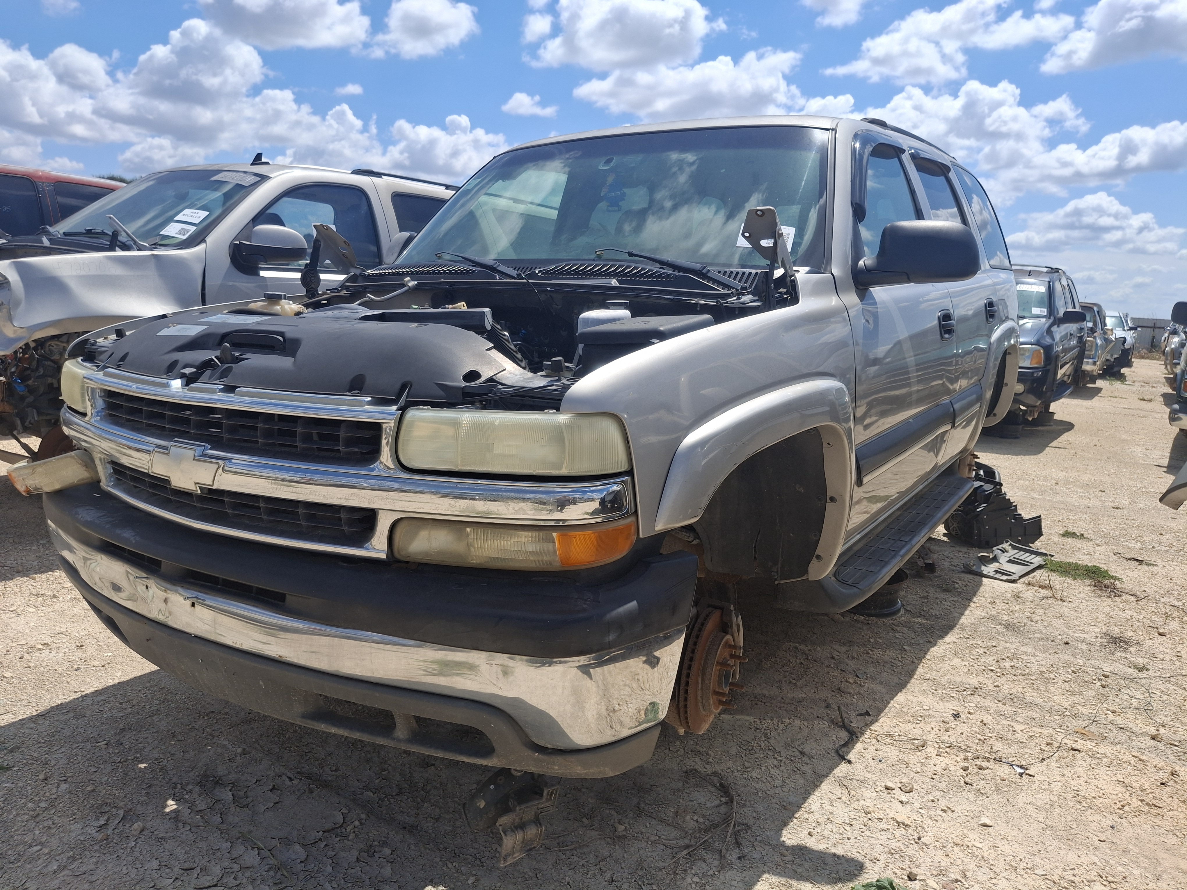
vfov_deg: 54.9
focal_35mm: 25
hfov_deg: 69.4
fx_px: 857
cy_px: 445
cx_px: 594
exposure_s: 1/3145
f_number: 1.8
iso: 32
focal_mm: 4.69
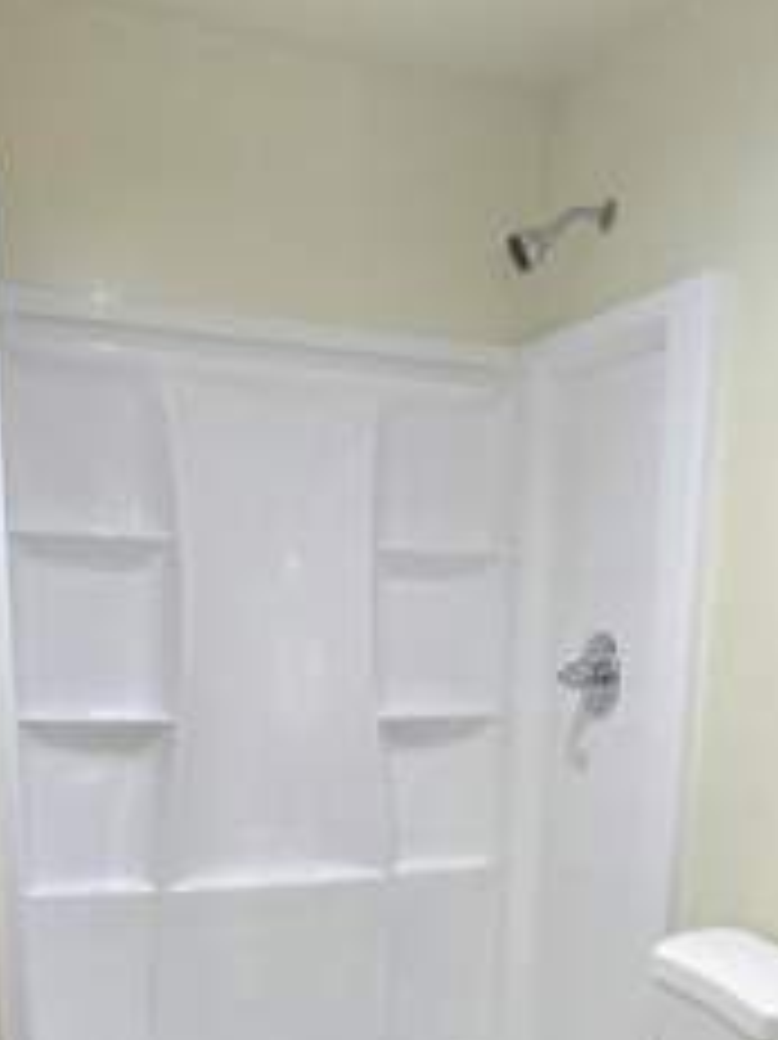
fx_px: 1080
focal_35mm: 36
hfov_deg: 39.1
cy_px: 855
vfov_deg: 48.0
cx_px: 522
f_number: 2.2
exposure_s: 1/50.3
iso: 200
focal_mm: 2.2
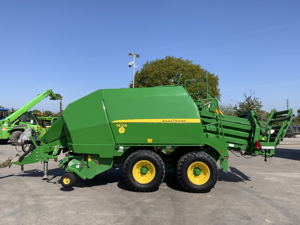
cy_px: 109
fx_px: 260
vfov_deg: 46.8
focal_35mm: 30
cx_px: 154
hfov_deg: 60.0
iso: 16
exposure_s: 1/2058
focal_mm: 3
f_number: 1.8
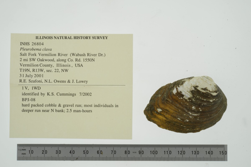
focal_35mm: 60
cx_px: 126
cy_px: 84
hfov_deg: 33.4
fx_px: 418
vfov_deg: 22.6
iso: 100
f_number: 32
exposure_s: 1/10
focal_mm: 60
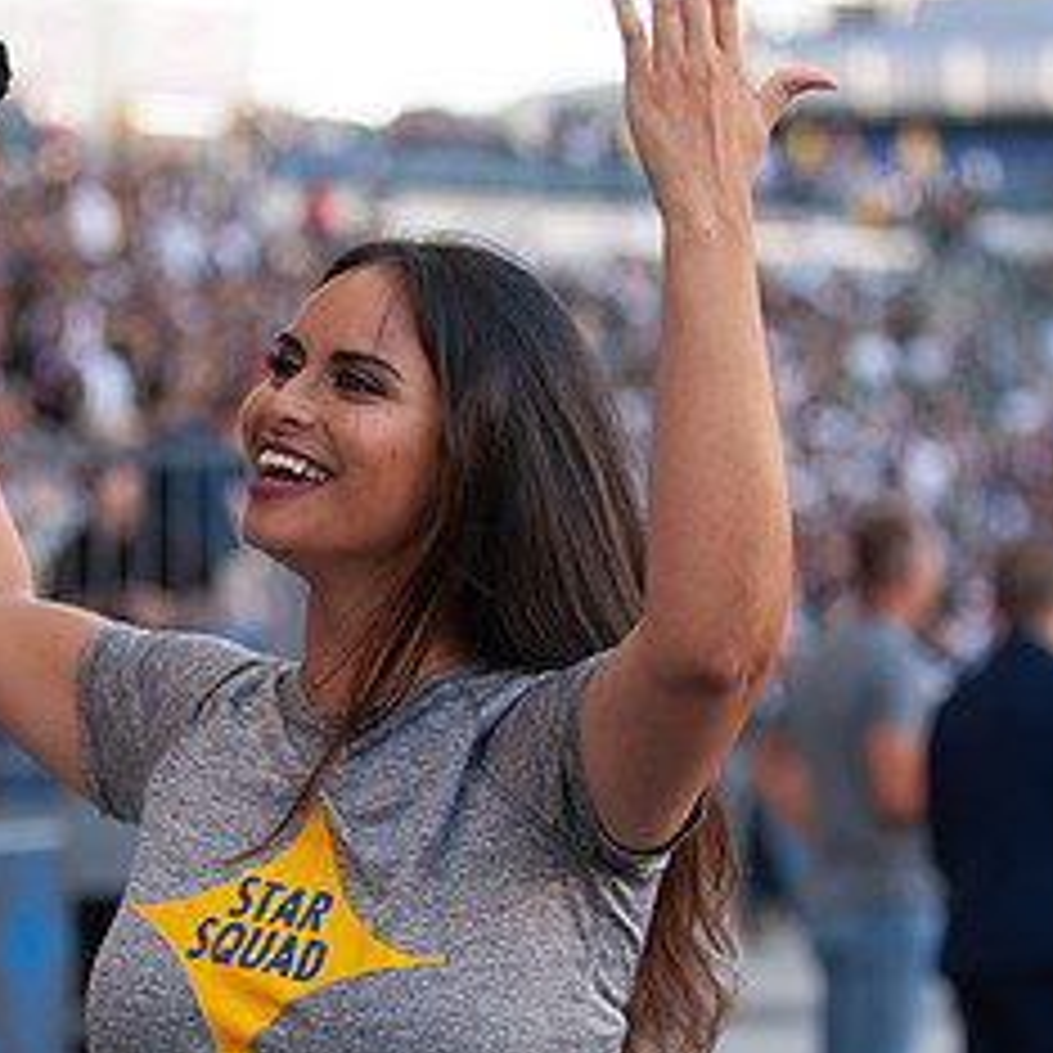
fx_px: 5644
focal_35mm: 164
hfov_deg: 10.7
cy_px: 612
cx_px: 414
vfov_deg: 10.7
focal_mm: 78
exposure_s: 1/800
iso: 800
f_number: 2.8
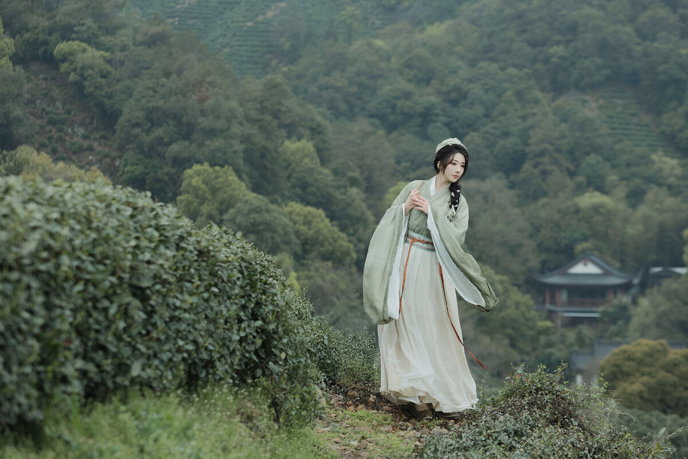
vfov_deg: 13.0
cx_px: 344
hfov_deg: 19.5
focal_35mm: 105
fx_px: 2007
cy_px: 230
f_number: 4
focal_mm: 105
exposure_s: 1/640
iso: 250
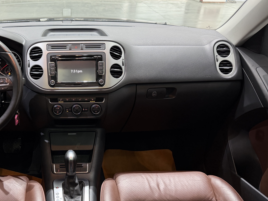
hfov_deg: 48.2
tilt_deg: -29.3
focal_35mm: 37
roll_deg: -0.6
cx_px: 66
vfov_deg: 38.7
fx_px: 286
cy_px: 105
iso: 200
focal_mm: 6.76
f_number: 1.78
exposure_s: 1/60
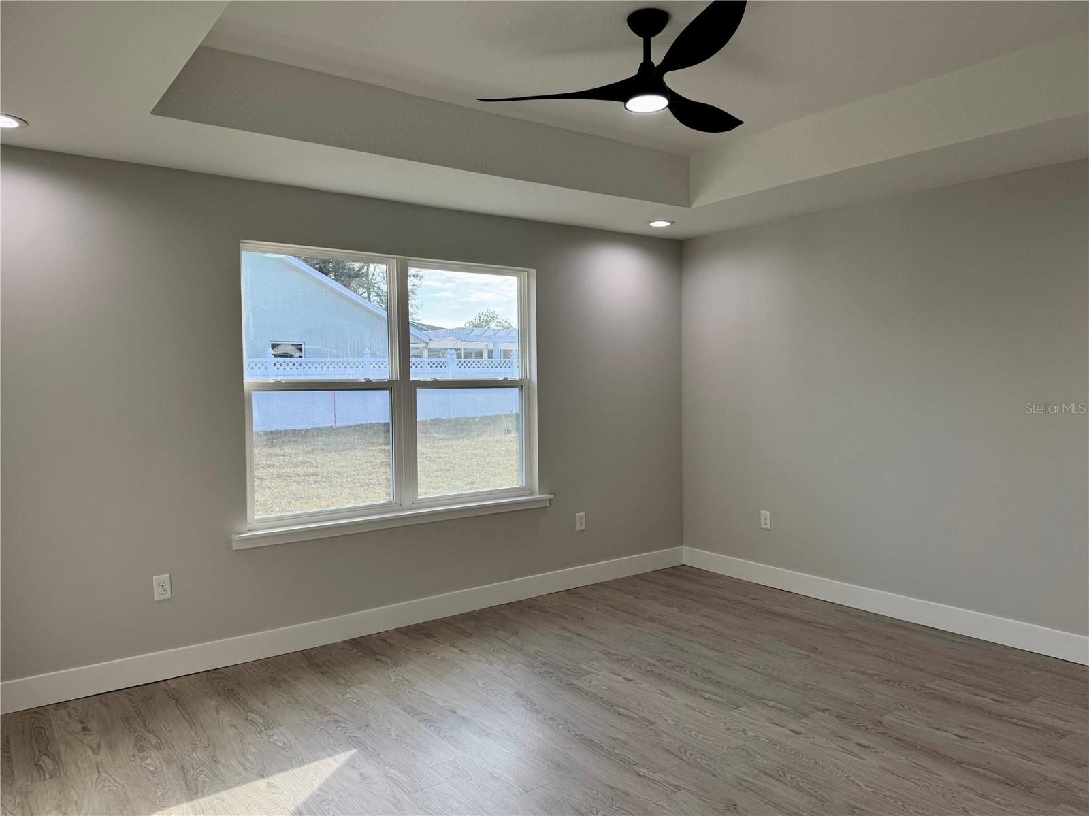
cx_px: 544
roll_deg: +1.6
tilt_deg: -3.1
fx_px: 755
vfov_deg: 56.8
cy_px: 408
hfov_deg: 71.6
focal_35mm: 24
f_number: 1.78
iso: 80
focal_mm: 6.76
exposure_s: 1/358
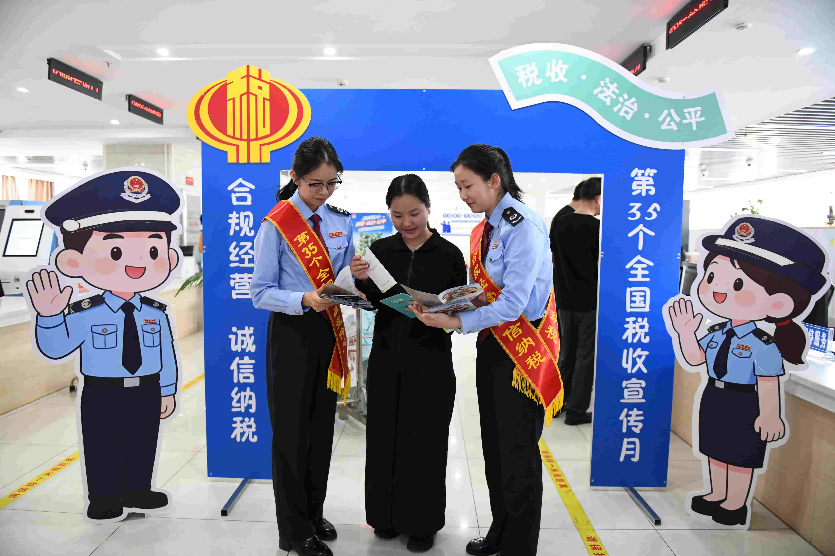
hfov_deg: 73.7
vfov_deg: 53.1
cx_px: 418
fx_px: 557
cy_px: 278
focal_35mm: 24
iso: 4500
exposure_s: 1/250
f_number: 2.8
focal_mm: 24
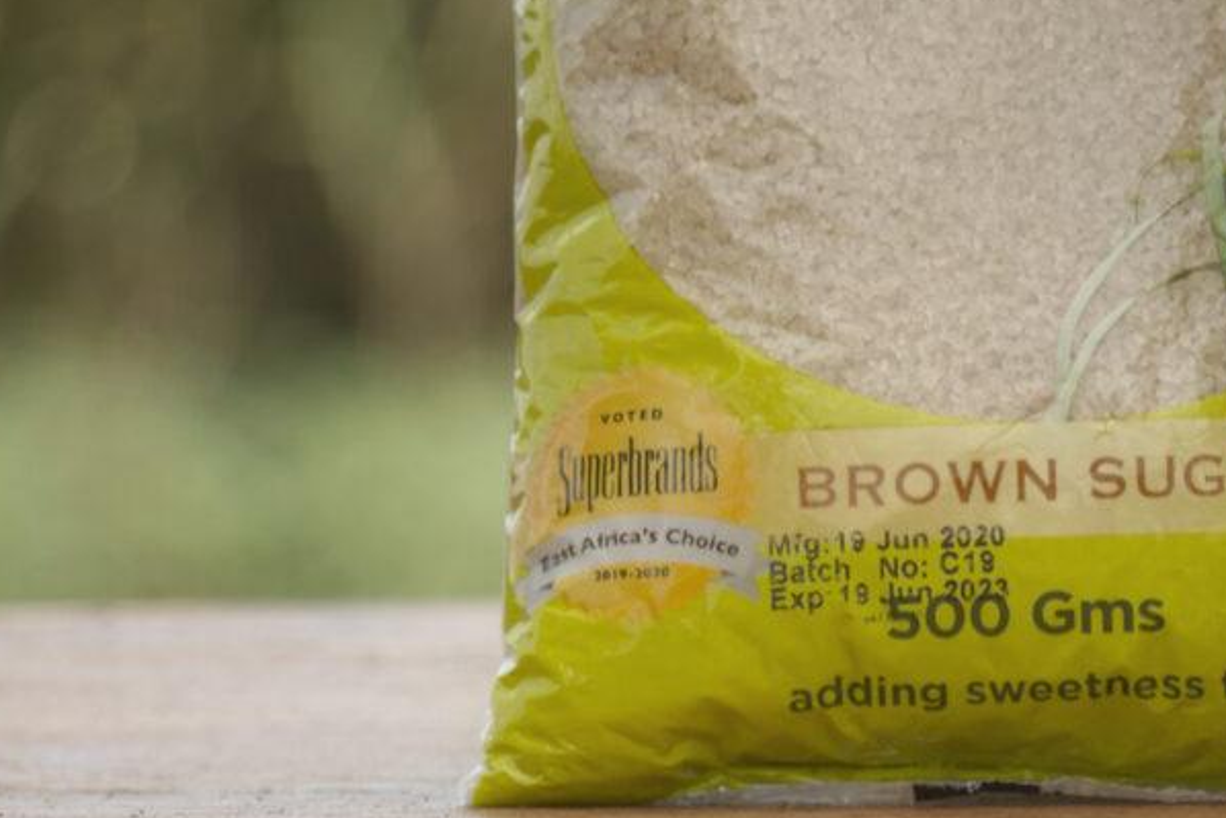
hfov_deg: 4.1
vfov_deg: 2.8
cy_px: -427
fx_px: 16929
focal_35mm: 497
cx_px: 2501
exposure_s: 1/320
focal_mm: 116
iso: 100
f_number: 8
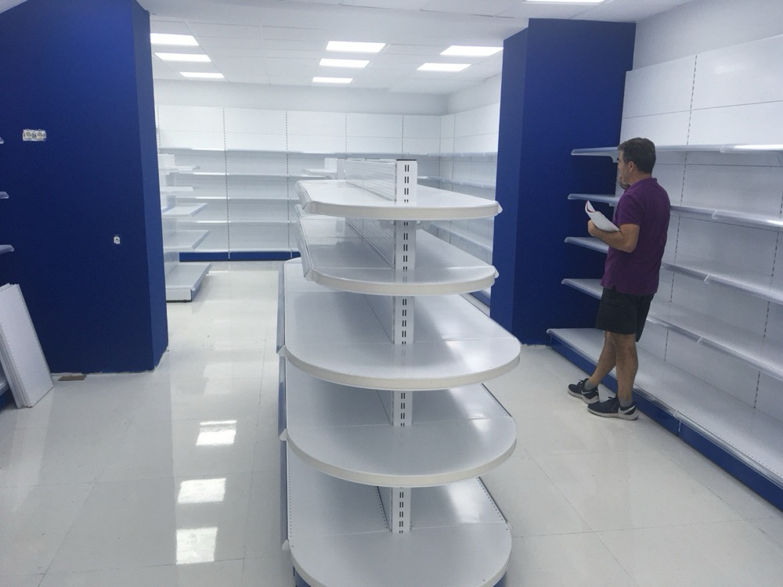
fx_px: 656
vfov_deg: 48.2
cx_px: 392
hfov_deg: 61.7
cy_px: 294
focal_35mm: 29
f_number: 2.2
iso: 40
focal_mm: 4.15
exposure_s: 1/100
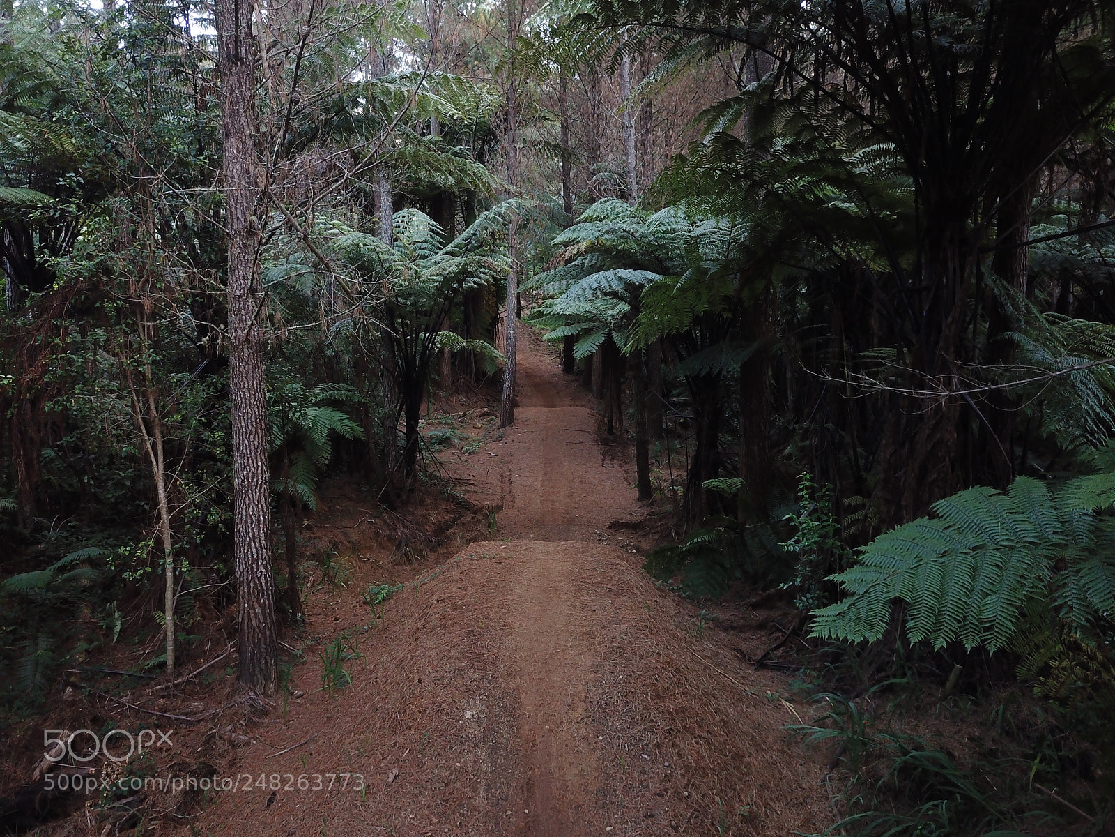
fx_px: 837
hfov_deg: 67.3
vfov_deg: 53.1
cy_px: 418
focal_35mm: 26
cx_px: 558
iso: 256
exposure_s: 1/25
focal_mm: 4.73
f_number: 2.2
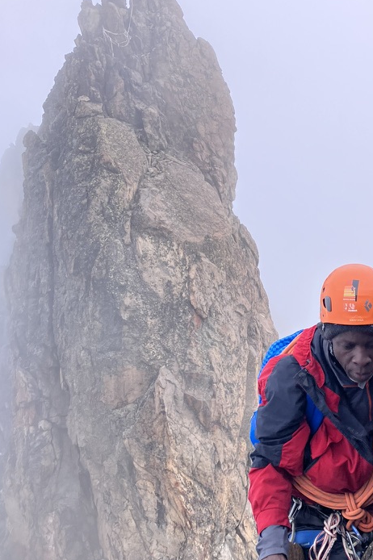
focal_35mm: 43
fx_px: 669
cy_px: 298
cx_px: 266
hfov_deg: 30.8
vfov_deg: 45.4
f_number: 1.8
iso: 32
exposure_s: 1/1297
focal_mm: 3.99
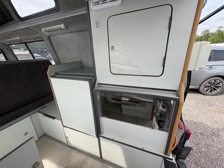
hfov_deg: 102.1
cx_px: 112
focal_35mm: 14
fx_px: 91
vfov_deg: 85.7
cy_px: 84
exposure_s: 1/379
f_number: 2.2
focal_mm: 2.22
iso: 50
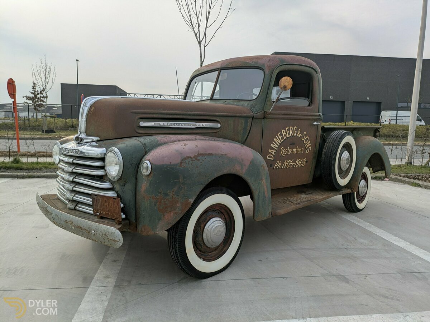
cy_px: 161
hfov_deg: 69.4
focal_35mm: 25
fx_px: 311
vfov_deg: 54.9
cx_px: 215
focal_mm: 5.43
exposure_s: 1/1393
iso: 44
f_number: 1.89
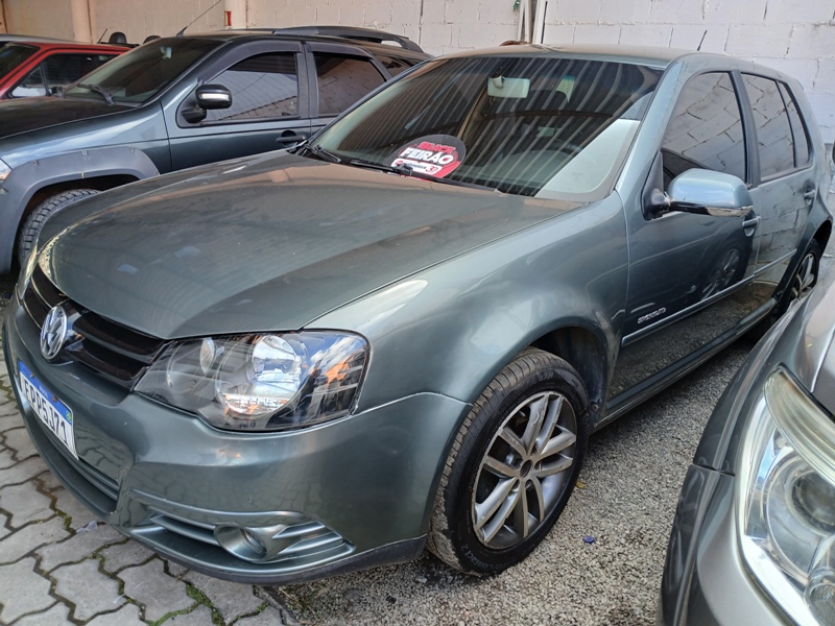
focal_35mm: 26
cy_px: 313
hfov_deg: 67.3
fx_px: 627
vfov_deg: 53.1
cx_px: 418
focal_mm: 3.98
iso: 32
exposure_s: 1/60
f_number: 1.8
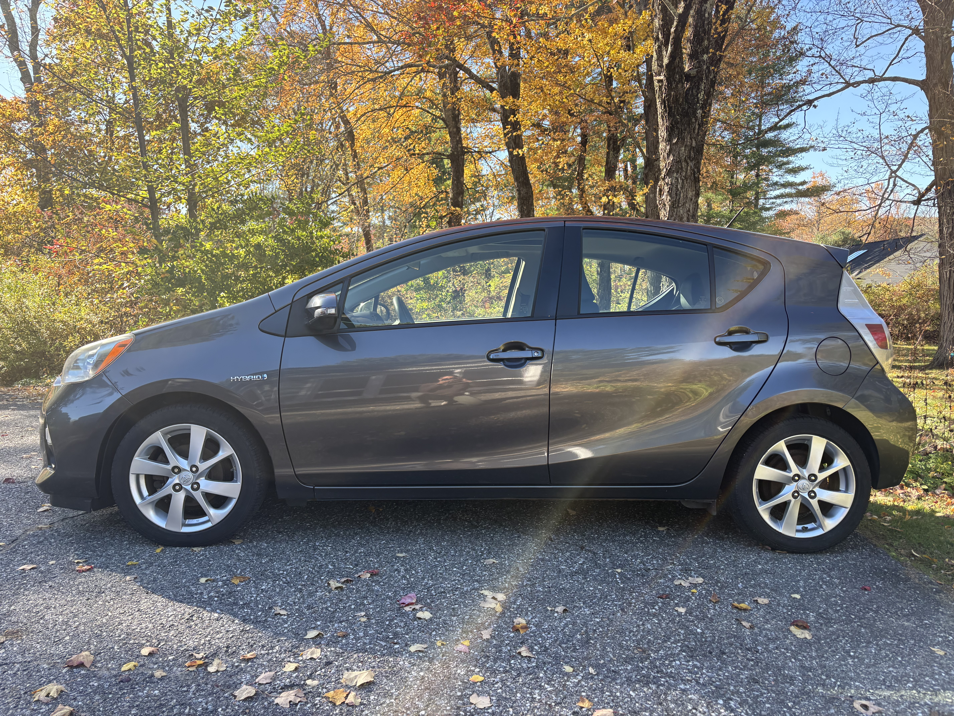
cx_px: 477
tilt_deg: -5.3
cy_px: 358
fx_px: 717
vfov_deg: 53.1
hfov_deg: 67.3
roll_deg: +0.4
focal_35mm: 26
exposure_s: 1/365
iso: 64
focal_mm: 5.96
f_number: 1.6
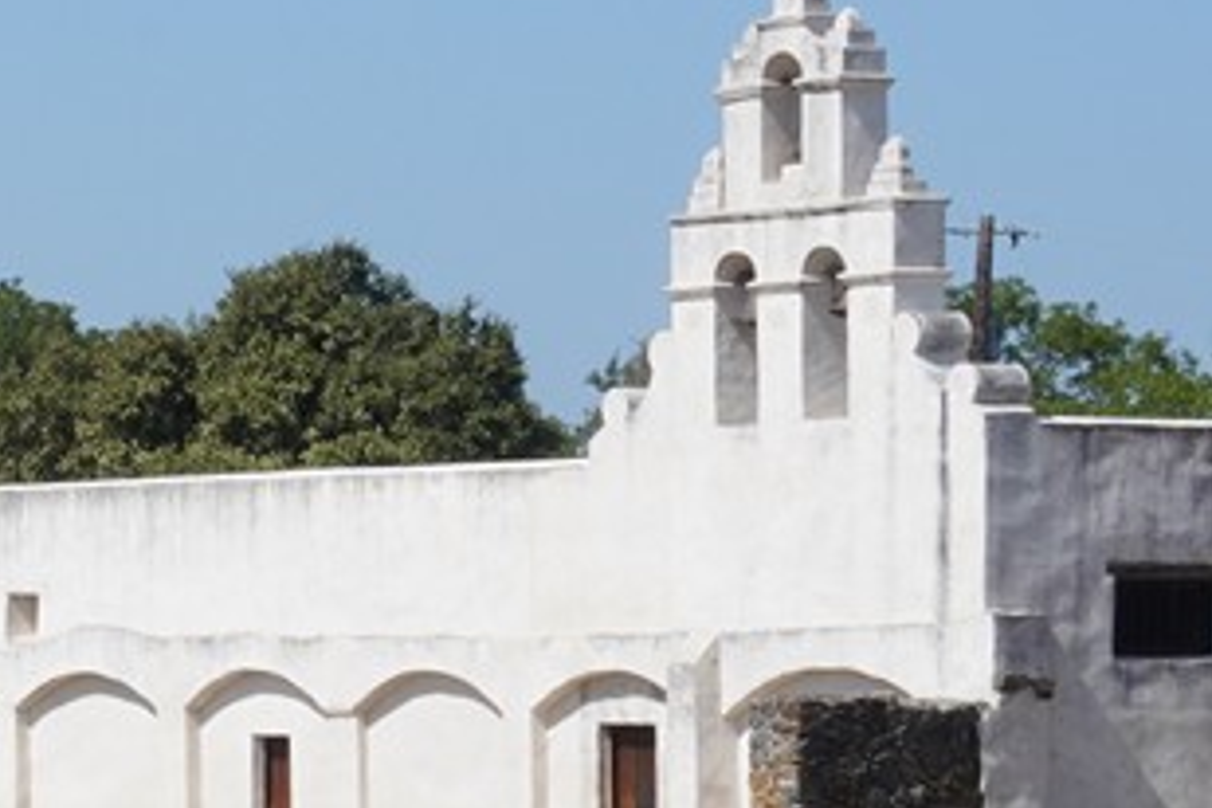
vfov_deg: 5.9
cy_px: 985
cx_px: -1981
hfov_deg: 8.0
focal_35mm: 233
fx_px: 7844
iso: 200
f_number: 22
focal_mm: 36
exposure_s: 1/100
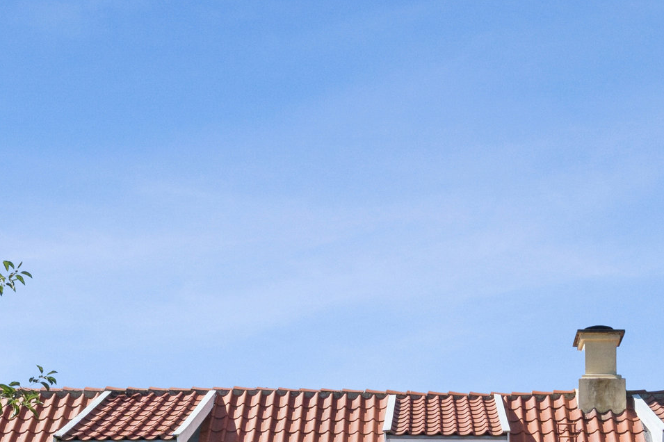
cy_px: 674
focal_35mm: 69
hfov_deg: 29.1
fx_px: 1269
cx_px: 460
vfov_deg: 17.6
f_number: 7.1
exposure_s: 1/1000
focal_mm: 14.6
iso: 400
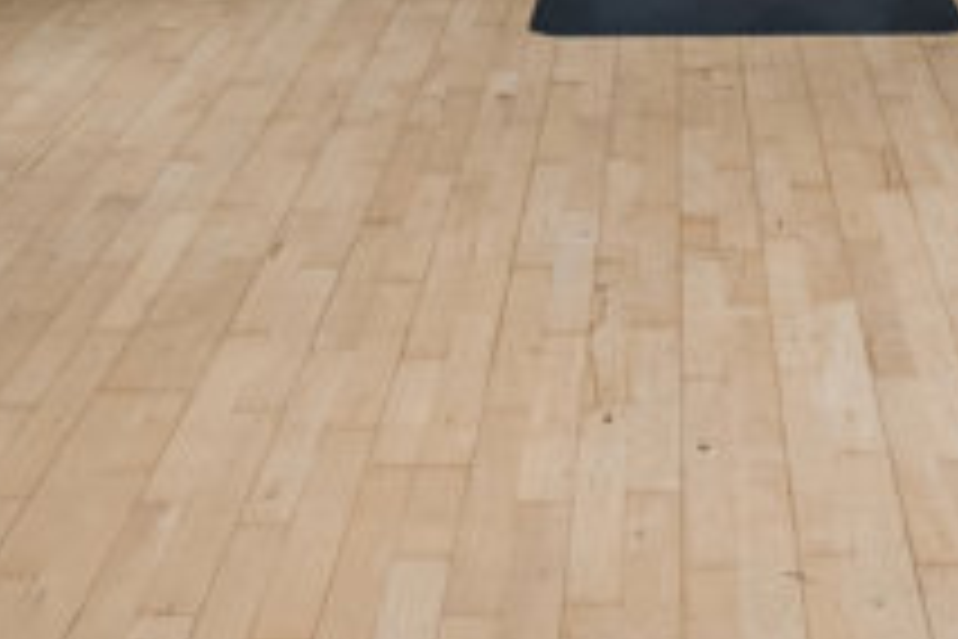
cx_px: 661
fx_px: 2177
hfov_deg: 24.7
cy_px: -538
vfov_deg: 14.5
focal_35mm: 82
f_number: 8
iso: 200
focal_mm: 14.5
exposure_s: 1/15
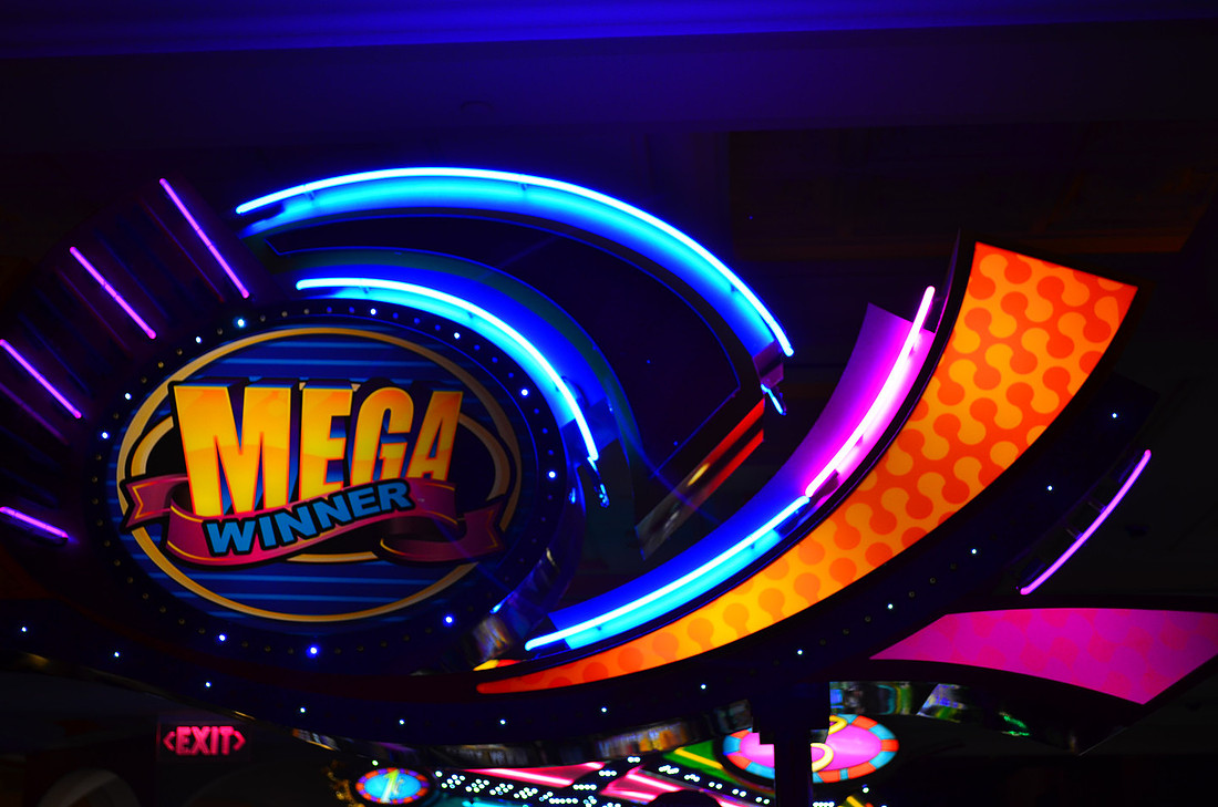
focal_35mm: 60
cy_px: 404
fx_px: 2026
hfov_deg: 33.5
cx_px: 609
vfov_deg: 22.5
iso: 320
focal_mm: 40
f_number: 5.3
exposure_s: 1/30
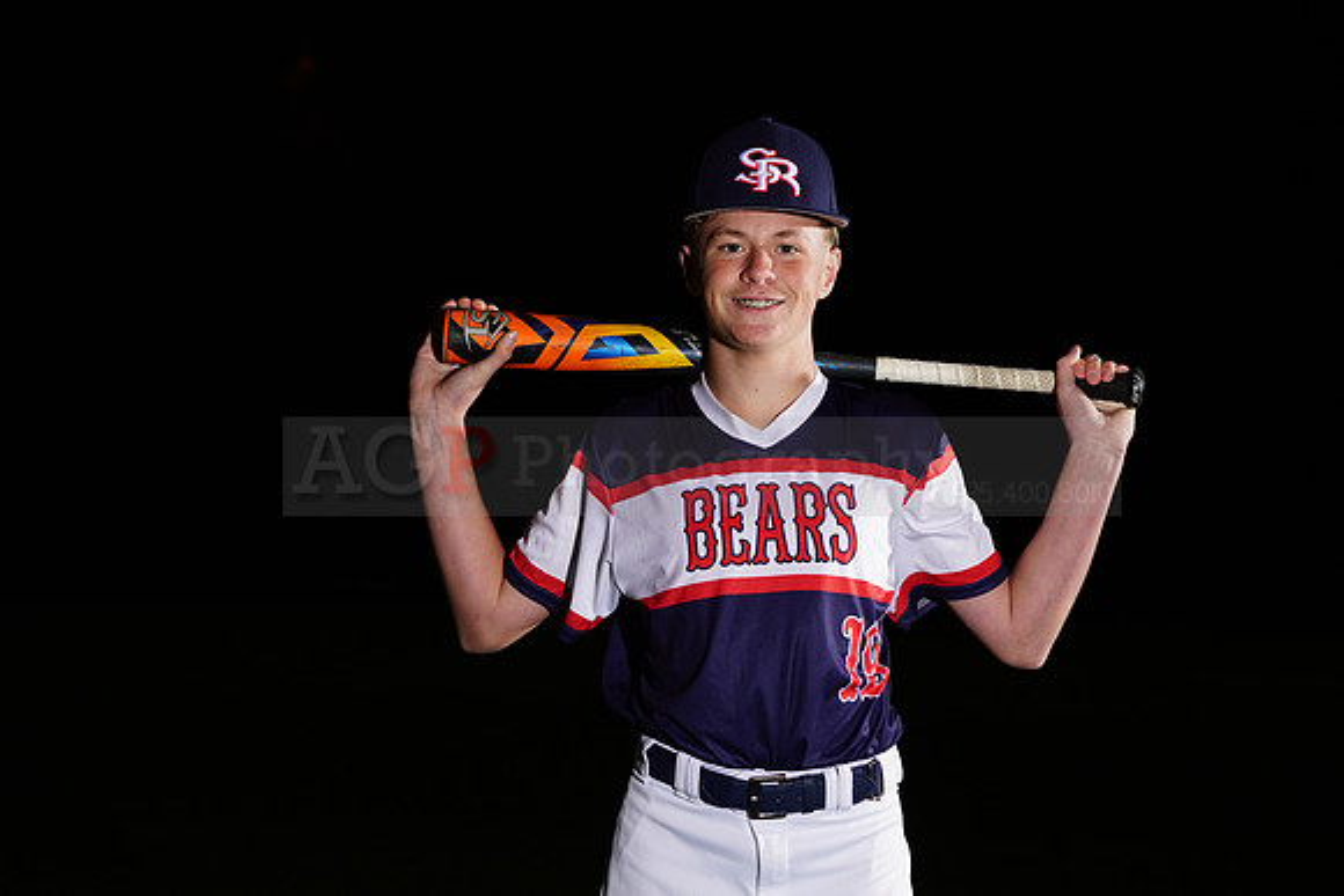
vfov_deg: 9.7
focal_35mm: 141
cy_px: 448
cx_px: 672
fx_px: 5265
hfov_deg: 14.5
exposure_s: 1/125
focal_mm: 141
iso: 400
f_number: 9
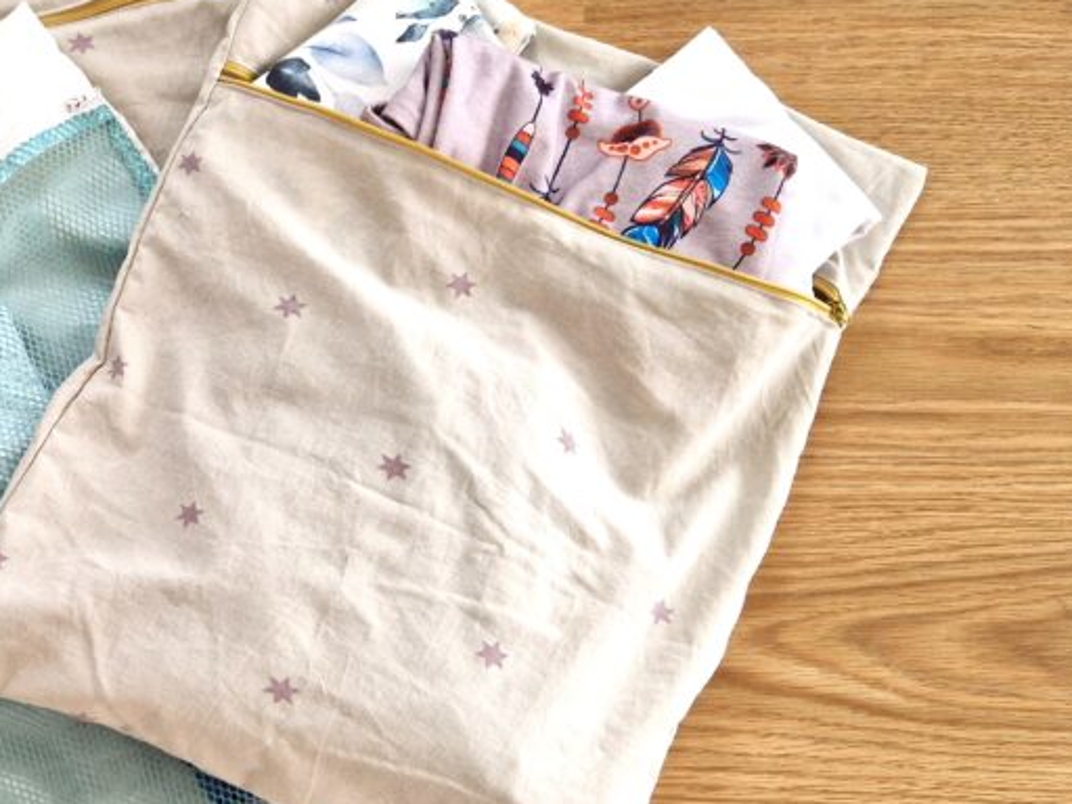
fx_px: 1425
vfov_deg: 31.5
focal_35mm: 46
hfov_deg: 39.0
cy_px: 456
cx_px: 161
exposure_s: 1/180
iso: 160
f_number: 1.8
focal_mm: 5.4
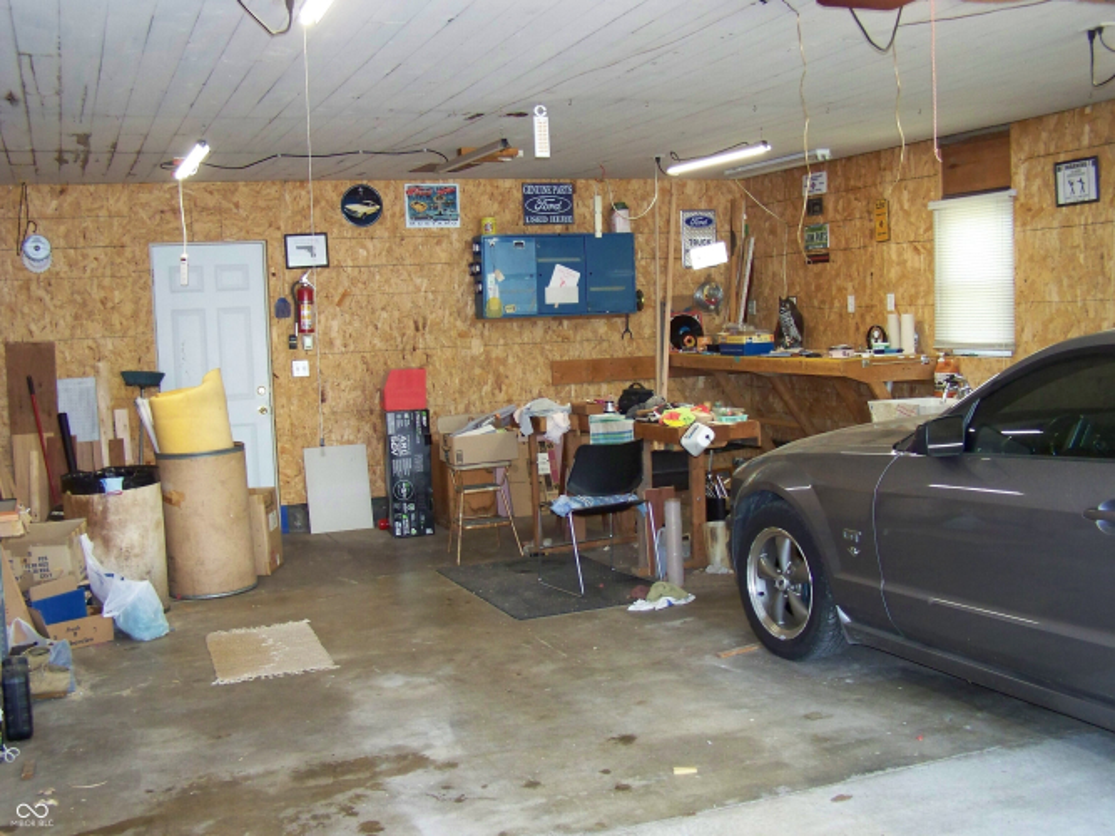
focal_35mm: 38
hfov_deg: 49.0
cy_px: 418
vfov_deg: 37.7
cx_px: 558
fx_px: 1224
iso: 200
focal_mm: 6.3
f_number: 2.8
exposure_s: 1/60
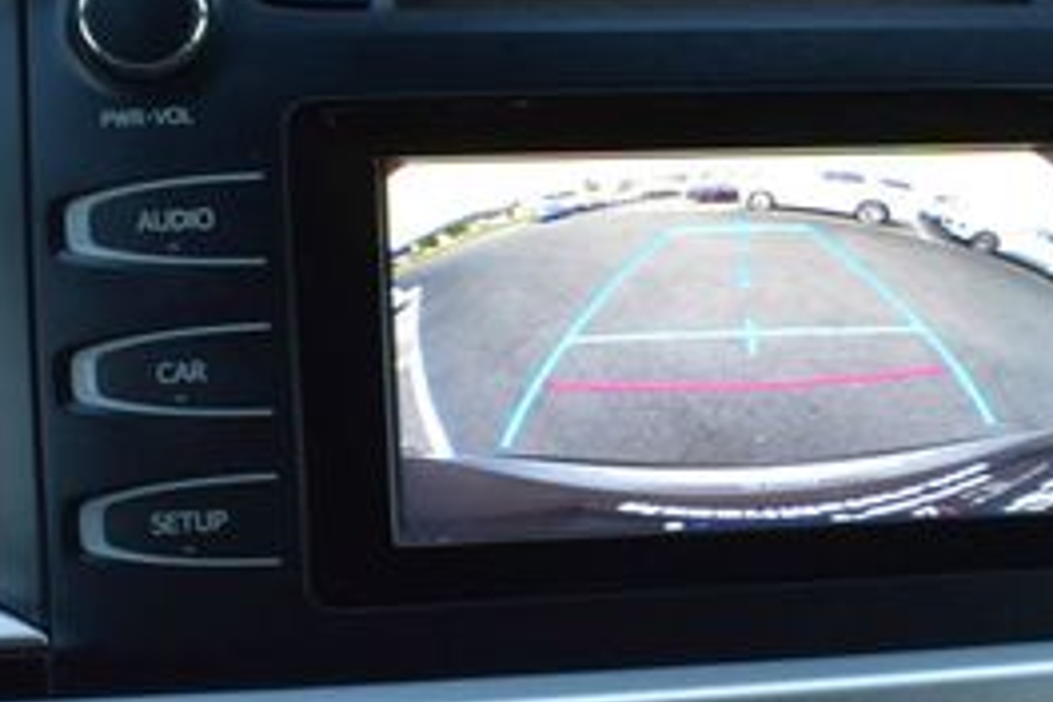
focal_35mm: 80
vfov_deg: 17.0
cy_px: 499
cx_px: 814
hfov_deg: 25.0
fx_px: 2340
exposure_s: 1/15
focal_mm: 22
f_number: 6.3
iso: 500
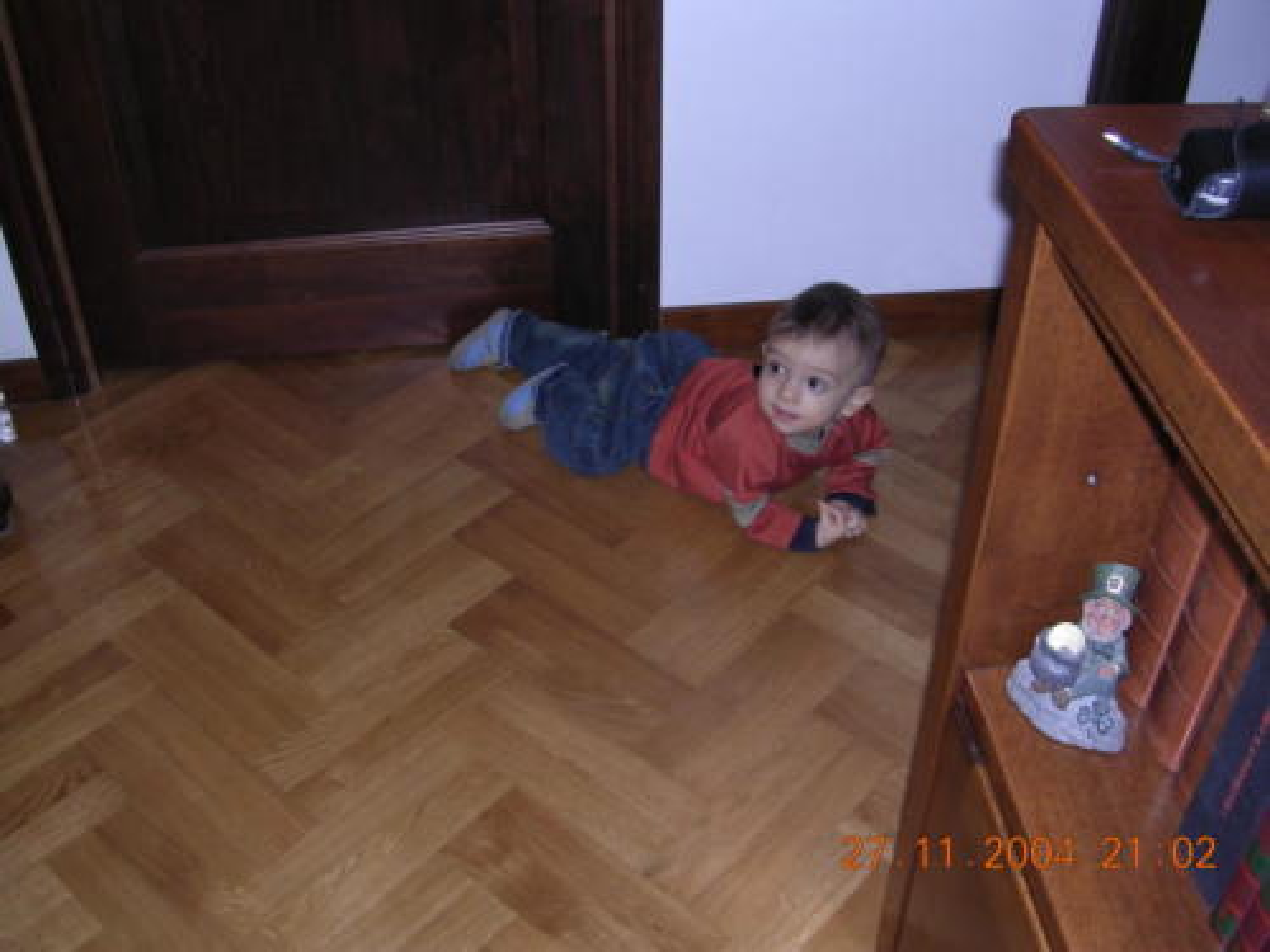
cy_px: 476
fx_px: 1394
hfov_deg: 49.0
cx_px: 635
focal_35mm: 38
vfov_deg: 37.7
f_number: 2.8
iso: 100
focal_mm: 5.8
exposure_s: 1/60.1
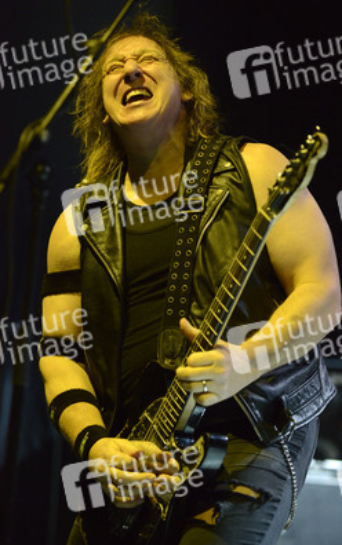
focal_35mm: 108
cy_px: 272
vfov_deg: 19.3
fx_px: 1608
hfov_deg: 12.1
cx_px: 172
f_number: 2.8
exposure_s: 1/250
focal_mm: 105
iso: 6400
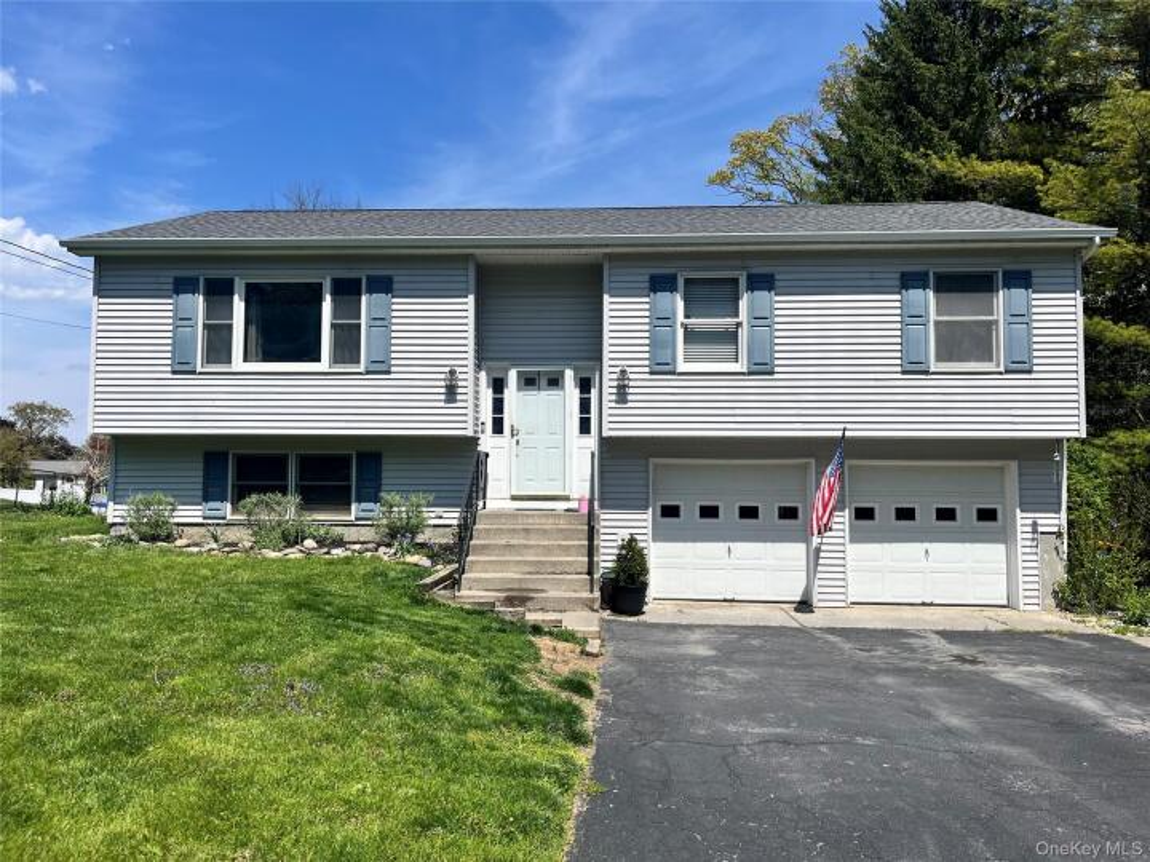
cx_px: 575
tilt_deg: +3.0
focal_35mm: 26
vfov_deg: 53.1
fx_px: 864
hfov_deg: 67.3
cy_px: 431
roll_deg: -0.2
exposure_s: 1/5556
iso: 50
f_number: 1.6
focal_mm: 5.1
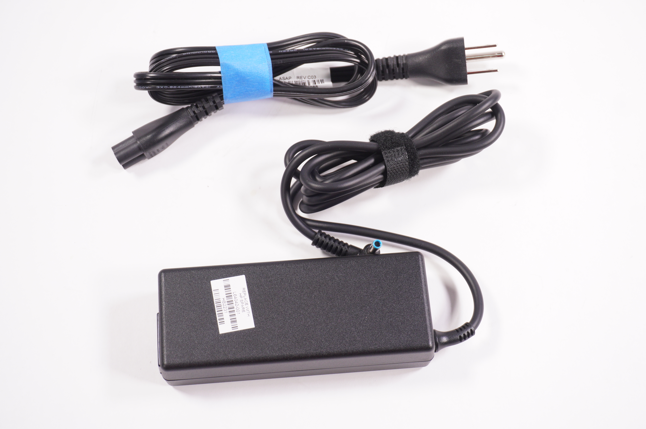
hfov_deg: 34.2
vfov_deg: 23.1
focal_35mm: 58
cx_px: 323
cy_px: 214
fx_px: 1049
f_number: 5.6
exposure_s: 1/125
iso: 400
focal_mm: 39
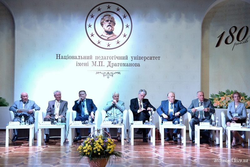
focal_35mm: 48
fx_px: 333
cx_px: 125
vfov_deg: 28.1
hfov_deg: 41.1
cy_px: 84
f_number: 2.8
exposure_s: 1/500
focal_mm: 48
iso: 2500
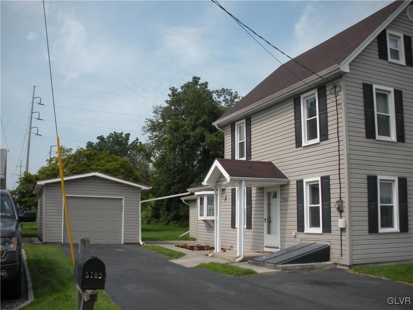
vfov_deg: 40.7
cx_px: 206
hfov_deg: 52.6
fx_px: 418
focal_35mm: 35
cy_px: 155
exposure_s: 1/734
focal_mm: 6.3
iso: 64
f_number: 3.5
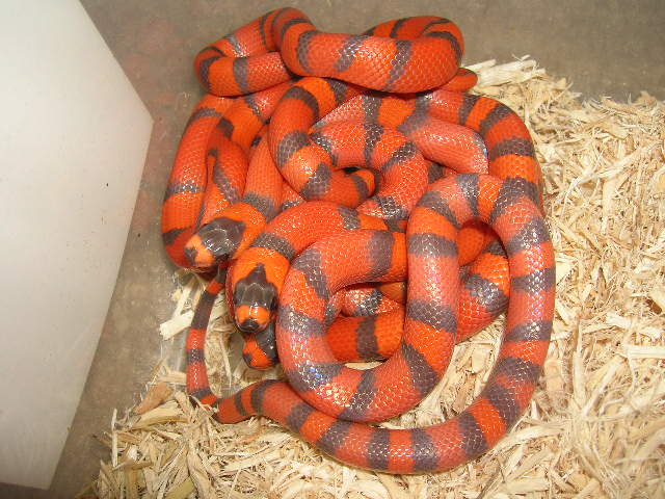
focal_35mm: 34
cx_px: 332
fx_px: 653
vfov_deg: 41.8
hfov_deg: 54.0
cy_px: 250
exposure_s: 1/60.1
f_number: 4.9
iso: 50
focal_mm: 5.7
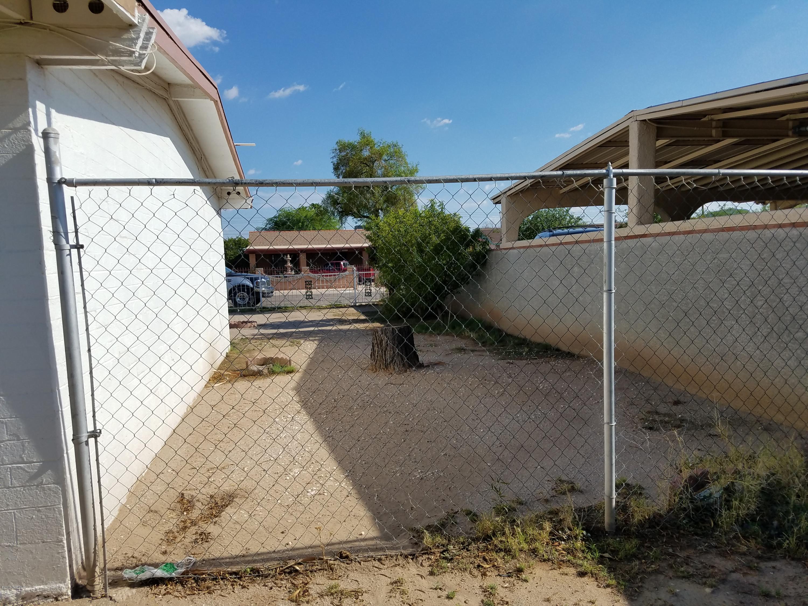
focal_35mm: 26
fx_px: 607
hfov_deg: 67.3
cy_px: 303
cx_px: 404
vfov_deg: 53.1
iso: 50
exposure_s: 1/4400
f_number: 1.7
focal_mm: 4.2
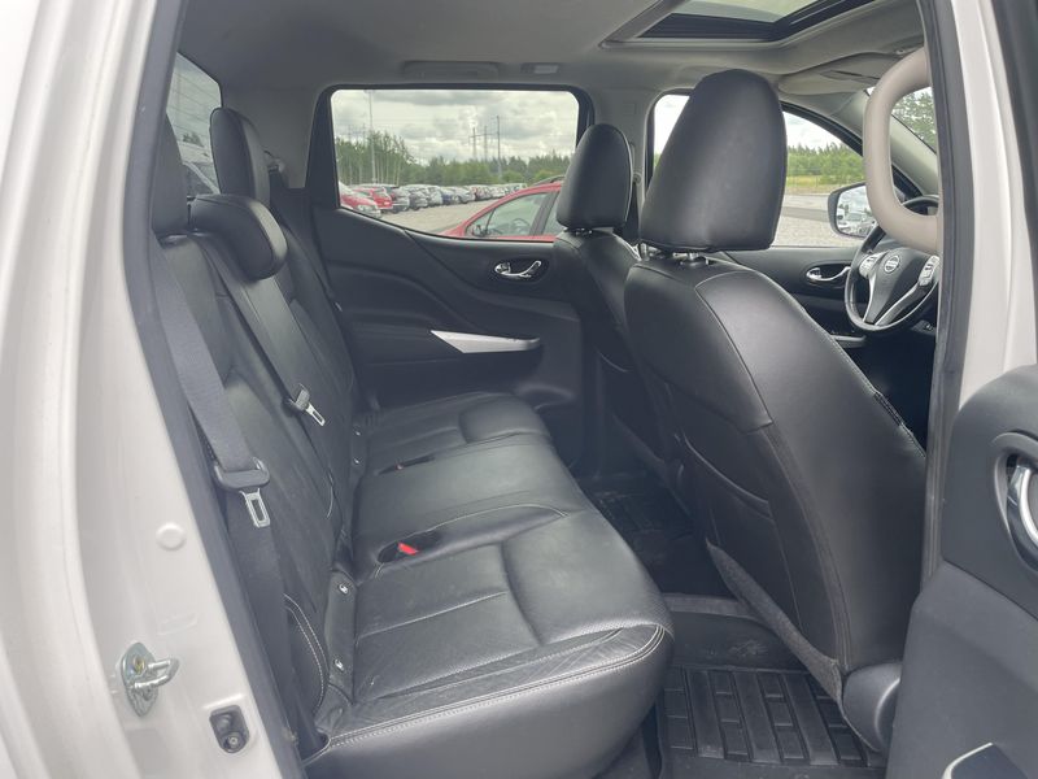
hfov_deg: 67.3
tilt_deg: -12.8
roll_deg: +1.1
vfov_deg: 53.1
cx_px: 519
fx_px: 780
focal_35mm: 26
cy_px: 390
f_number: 1.6
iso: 32
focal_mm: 4.2
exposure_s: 1/295
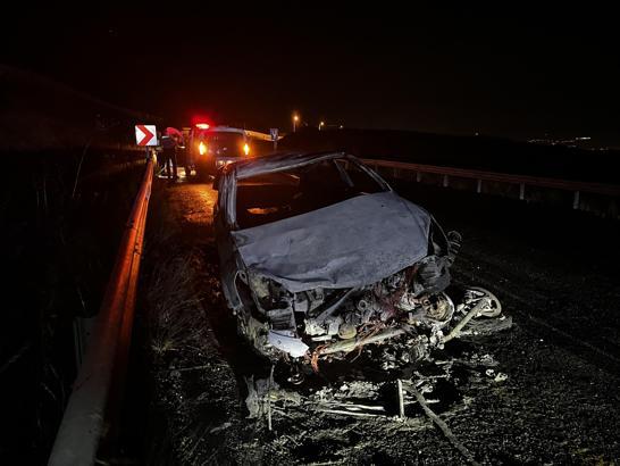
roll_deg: -0.7
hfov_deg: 67.3
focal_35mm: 26
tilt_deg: -11.6
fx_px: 466
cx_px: 310
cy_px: 233
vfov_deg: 53.1
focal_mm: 5.7
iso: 3200
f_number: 1.5
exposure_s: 1/16
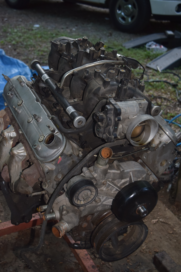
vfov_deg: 41.1
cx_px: 90
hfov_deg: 28.1
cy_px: 136
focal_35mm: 48
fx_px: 362
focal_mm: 32
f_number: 4.5
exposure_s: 1/60
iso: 800
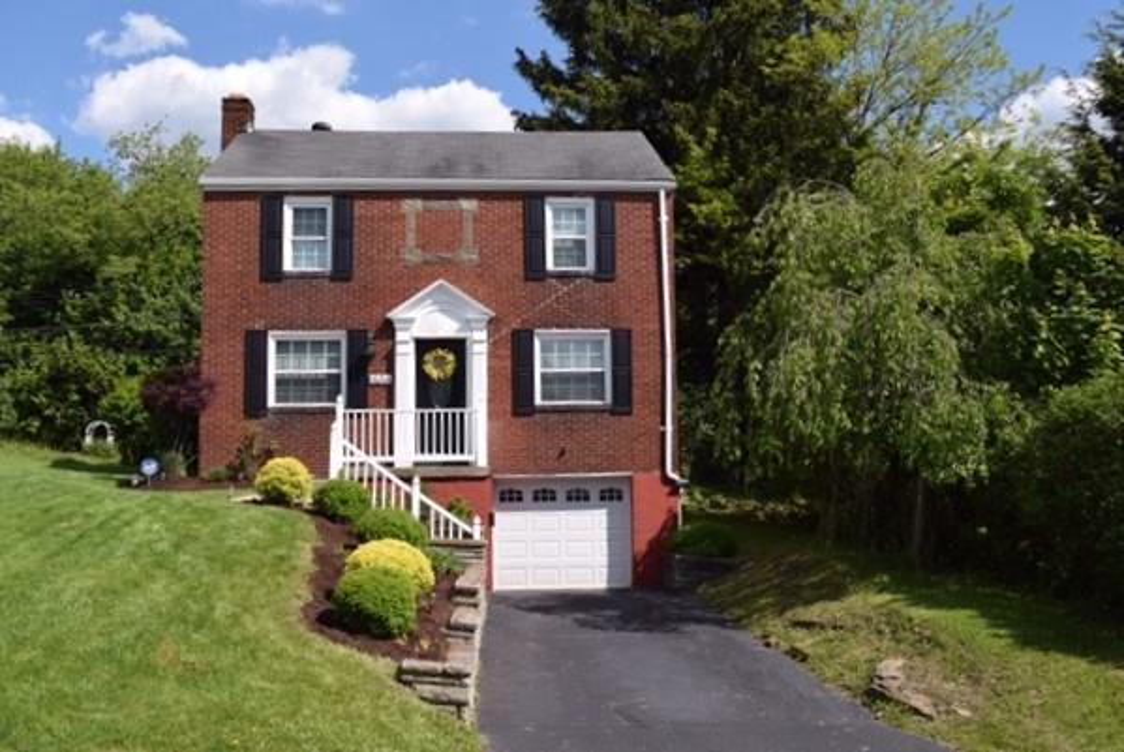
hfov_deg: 57.2
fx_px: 1032
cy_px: 376
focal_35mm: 33
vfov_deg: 40.1
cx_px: 562
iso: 200
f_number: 10
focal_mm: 22
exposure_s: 1/400
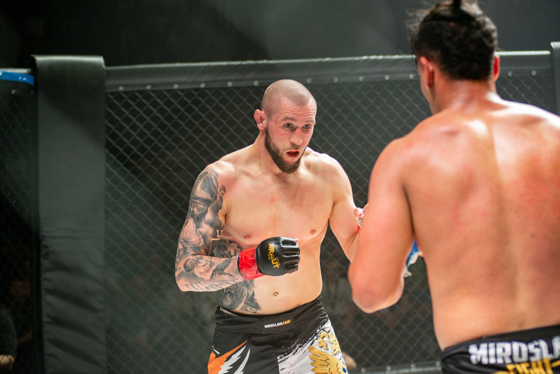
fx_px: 1245
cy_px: 187
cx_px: 280
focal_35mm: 80
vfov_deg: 17.1
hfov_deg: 25.4
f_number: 4
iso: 1100
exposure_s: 1/320
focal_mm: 80
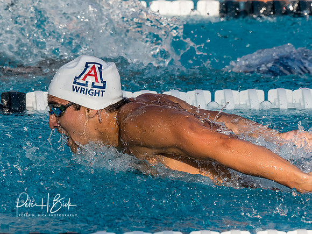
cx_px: 110
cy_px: 146
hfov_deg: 3.7
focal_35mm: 532
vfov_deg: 2.8
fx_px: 4793
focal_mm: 200
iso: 640
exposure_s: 1/2000
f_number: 6.3
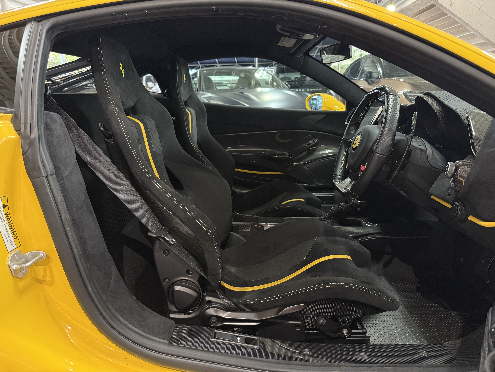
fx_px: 343
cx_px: 248
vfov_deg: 56.8
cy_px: 186
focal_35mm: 24
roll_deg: +1.1
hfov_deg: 71.6
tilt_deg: -15.2
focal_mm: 6.76
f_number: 1.78
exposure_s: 1/50
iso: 400
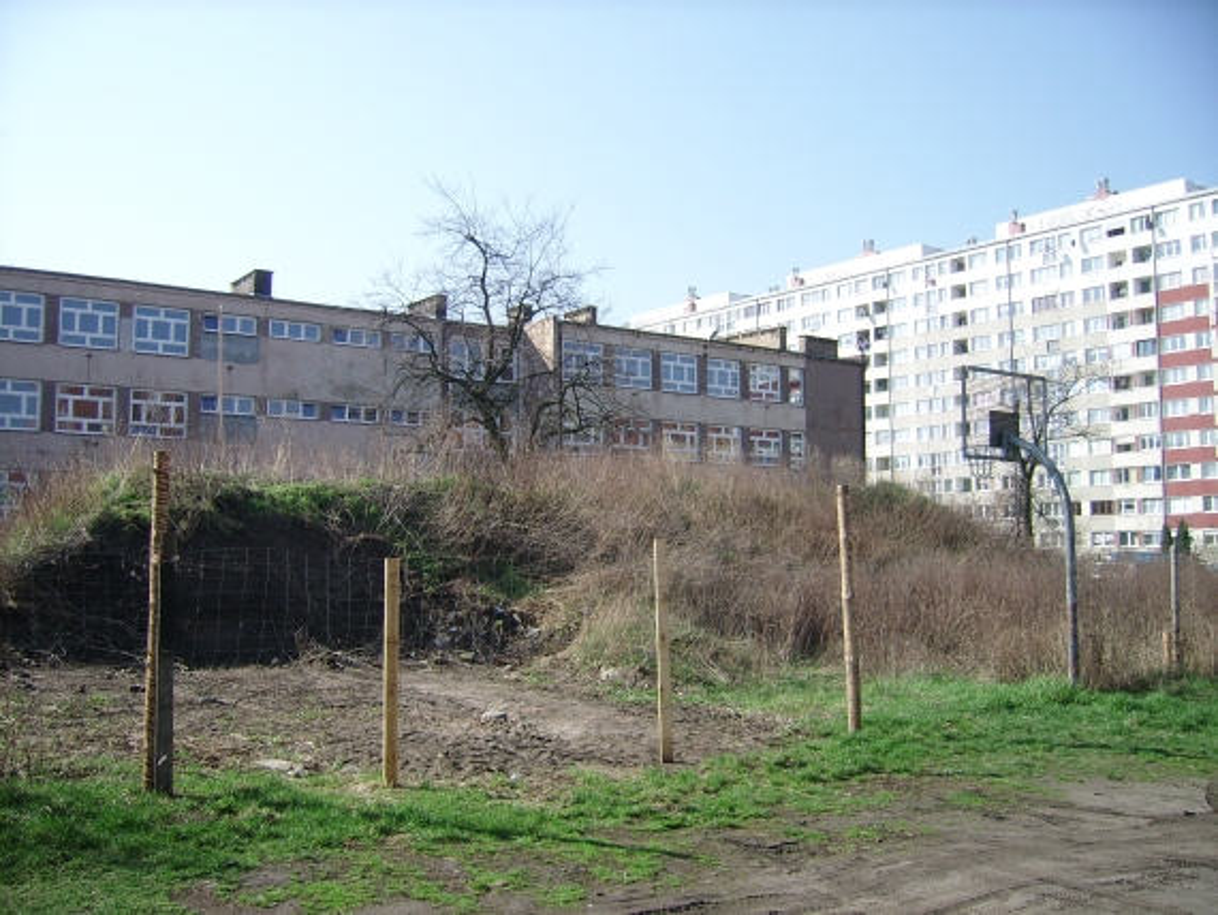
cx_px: 609
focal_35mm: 35
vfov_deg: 40.7
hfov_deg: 52.6
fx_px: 1232
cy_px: 458
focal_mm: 5.95
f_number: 2.8
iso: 50
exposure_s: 1/648
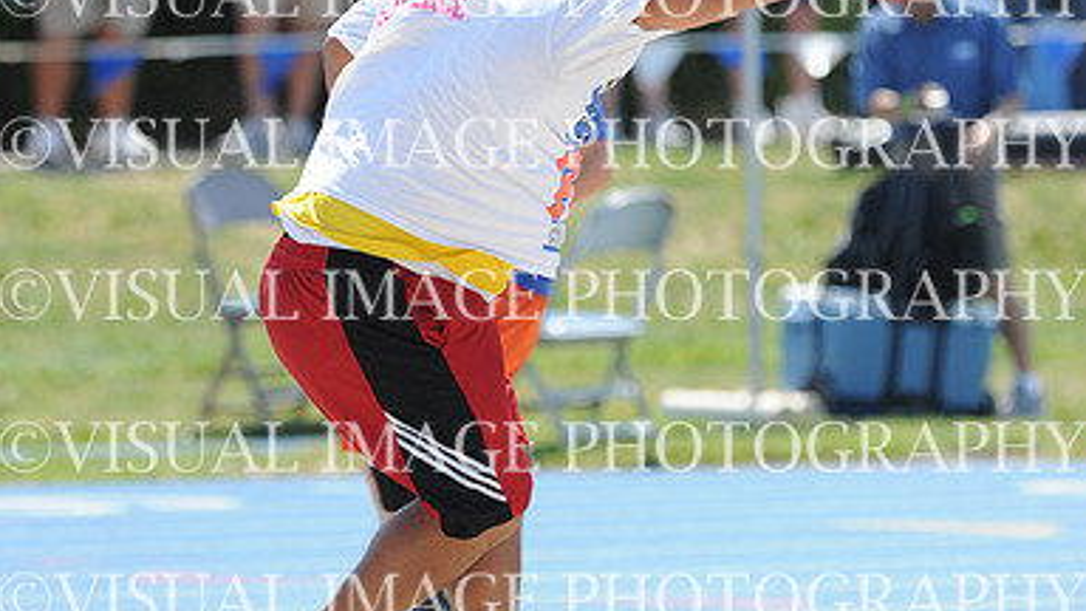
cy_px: 218
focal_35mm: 633
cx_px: 543
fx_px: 18228
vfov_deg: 1.9
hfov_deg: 3.4
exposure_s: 1/1250
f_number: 5
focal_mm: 400
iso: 400
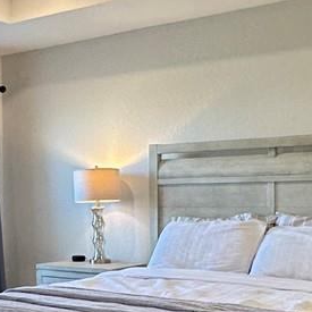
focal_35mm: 72
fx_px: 734
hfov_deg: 22.3
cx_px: -51
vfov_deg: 23.9
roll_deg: +0.8
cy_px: 208
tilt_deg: -0.7
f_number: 2.2
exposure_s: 1/120
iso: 200
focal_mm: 2.22
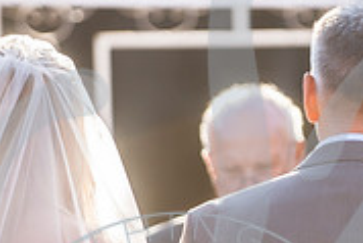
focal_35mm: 553
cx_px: 283
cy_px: 250
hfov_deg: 3.7
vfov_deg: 2.5
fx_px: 5580
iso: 200
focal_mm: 170
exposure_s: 1/800
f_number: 2.8
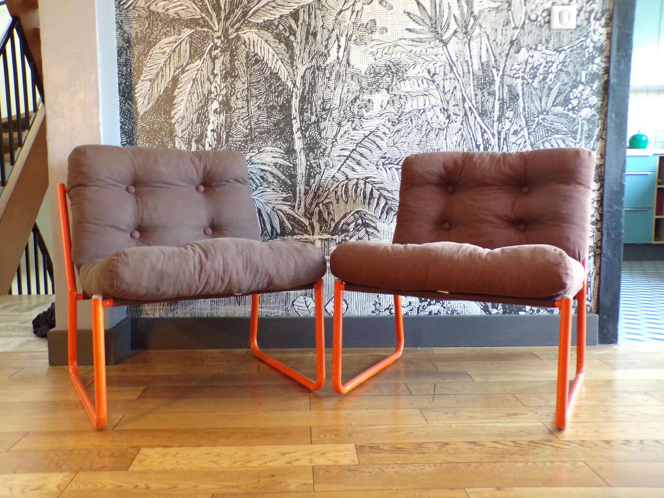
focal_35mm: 32
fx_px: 614
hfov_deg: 56.8
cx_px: 332
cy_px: 249
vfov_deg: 44.2
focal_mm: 5.8
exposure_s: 1/17
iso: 432
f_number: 3.2
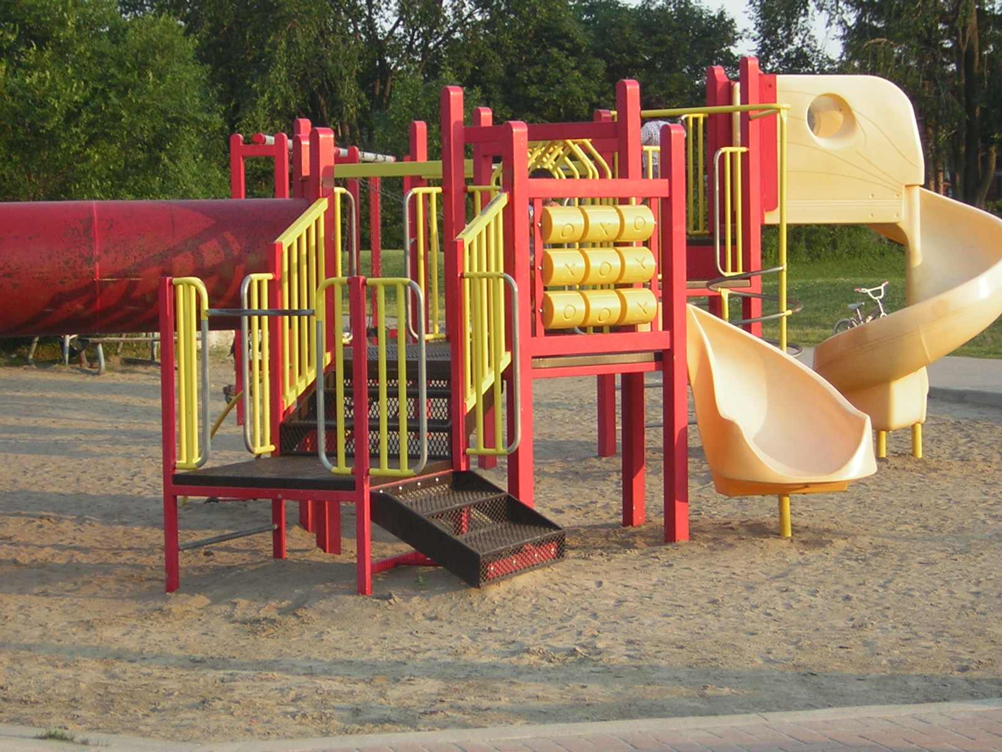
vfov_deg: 16.6
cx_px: 501
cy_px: 376
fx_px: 2576
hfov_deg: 22.0
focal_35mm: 89
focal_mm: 11.6
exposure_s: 1/148
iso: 50
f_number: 4.2
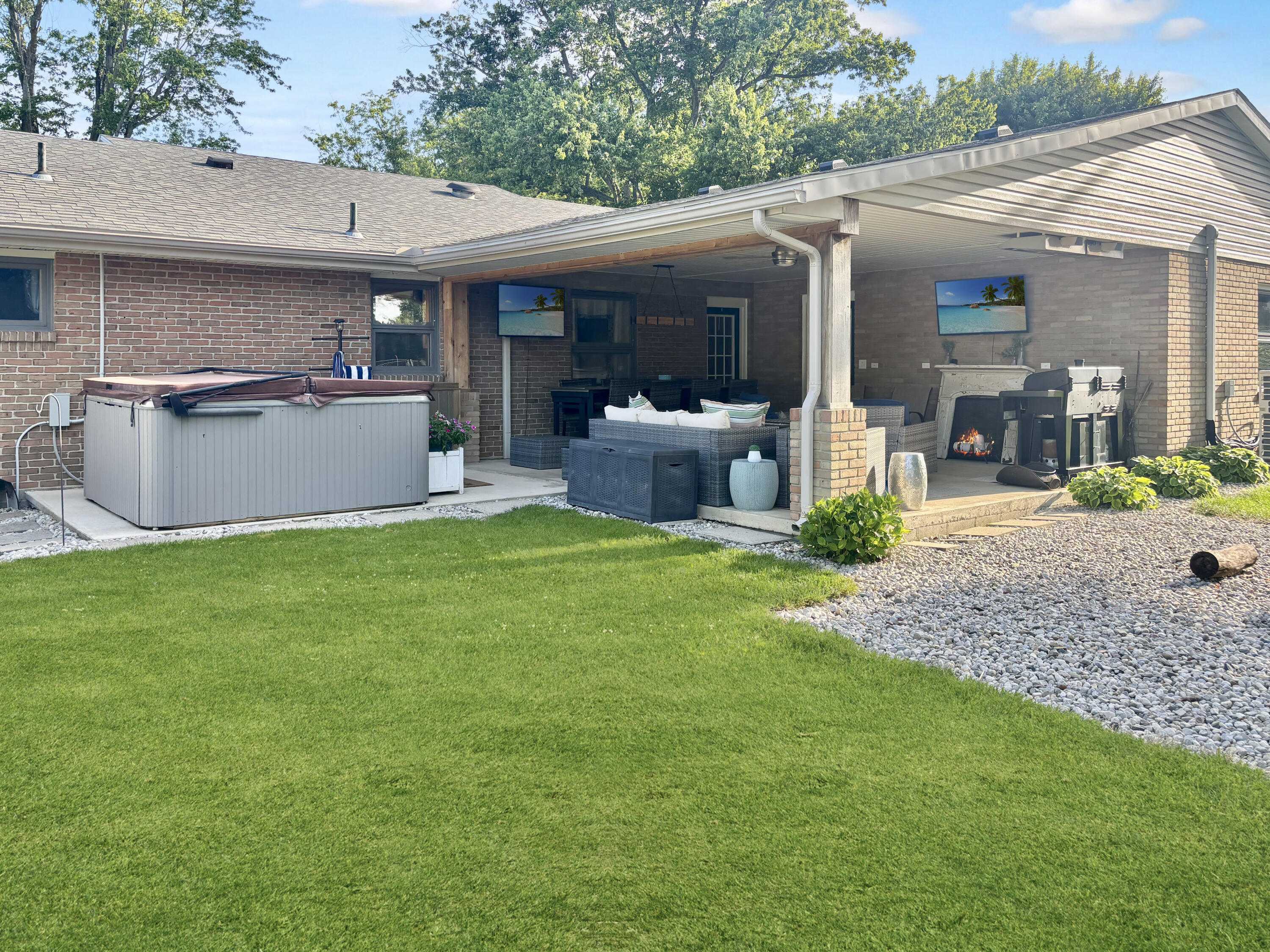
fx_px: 954
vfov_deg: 53.1
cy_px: 476
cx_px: 635
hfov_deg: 67.3
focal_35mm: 26
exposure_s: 1/446
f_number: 1.6
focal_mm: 5.96
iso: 50
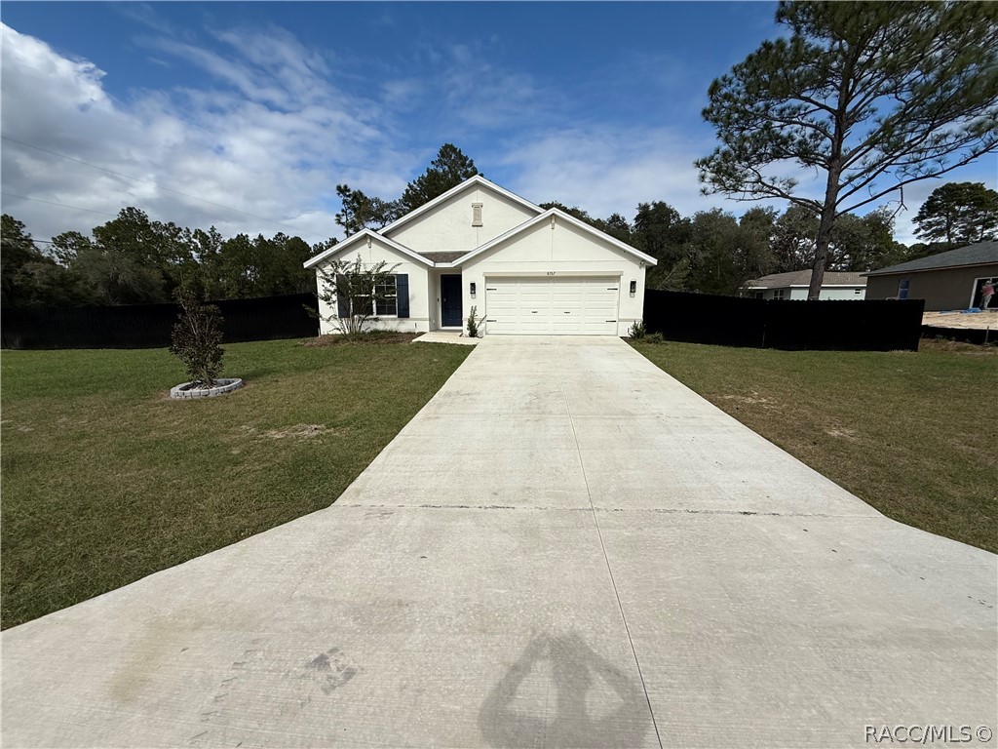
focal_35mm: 14
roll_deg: -0.8
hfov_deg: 102.1
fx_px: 404
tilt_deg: -10.8
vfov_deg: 85.7
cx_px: 499
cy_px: 374
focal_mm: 2.22
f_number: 2.2
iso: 50
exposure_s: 1/4149
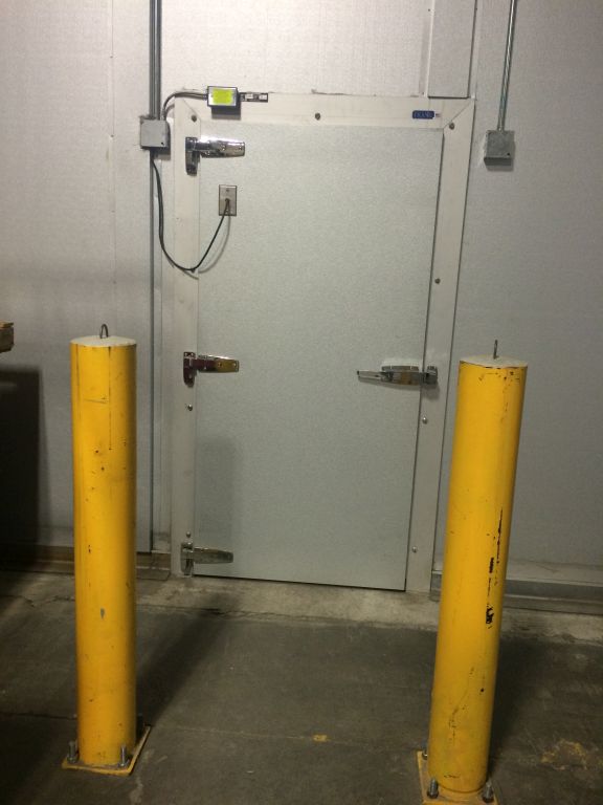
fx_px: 674
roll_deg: -0.9
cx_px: 302
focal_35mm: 29
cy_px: 402
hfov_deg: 48.2
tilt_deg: -11.0
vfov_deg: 61.7
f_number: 2.2
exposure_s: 1/30
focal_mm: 4.15
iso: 160
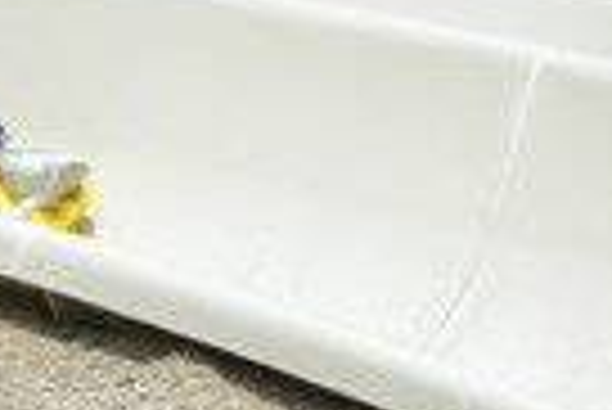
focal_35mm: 574
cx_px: -220
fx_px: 9768
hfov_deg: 3.6
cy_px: 178
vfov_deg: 2.4
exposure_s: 1/640
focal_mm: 195
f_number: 6.3
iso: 250
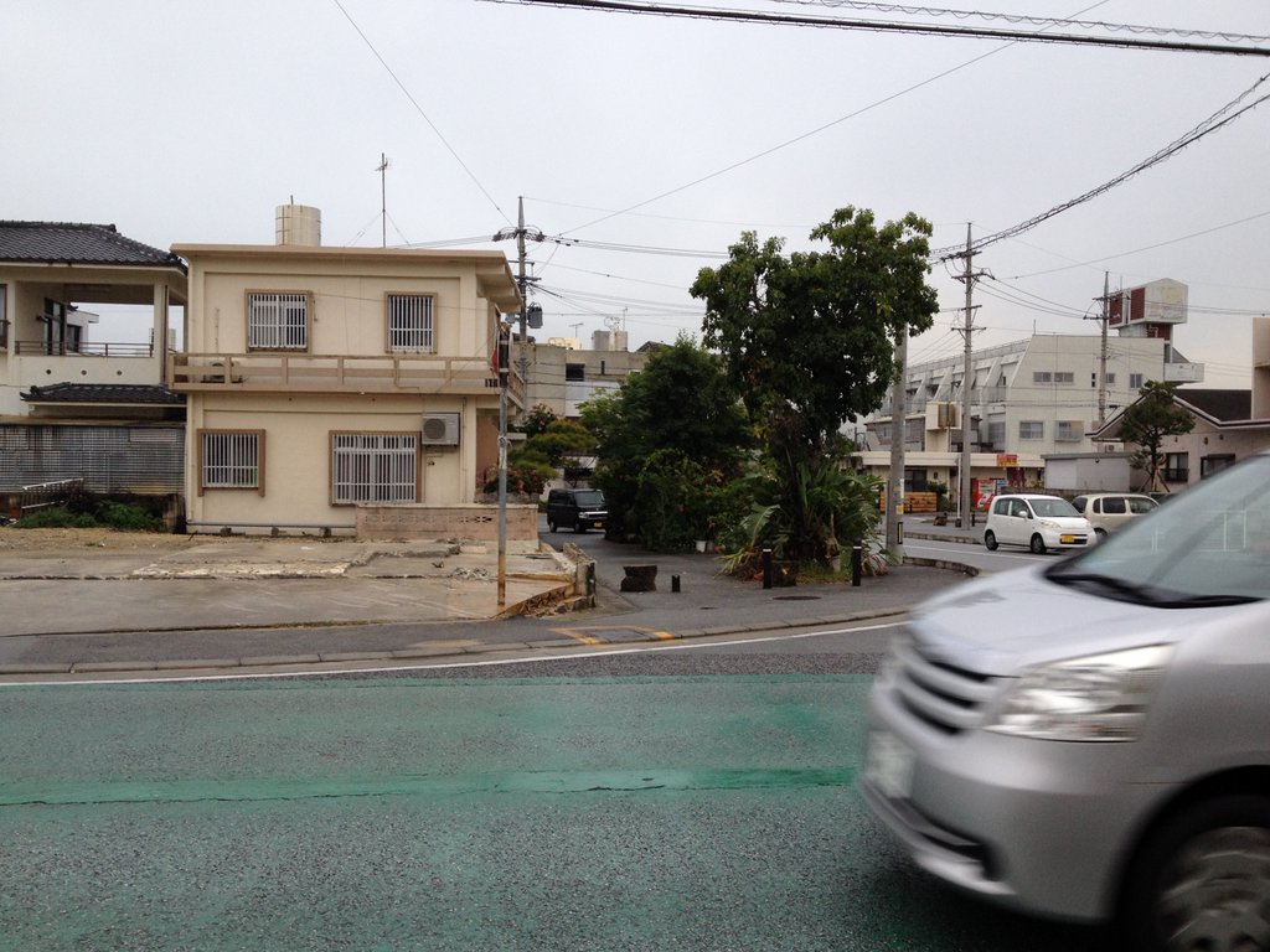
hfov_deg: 52.6
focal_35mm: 35
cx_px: 635
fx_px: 1284
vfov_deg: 40.7
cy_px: 476
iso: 50
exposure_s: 1/120
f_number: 2.4
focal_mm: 4.28
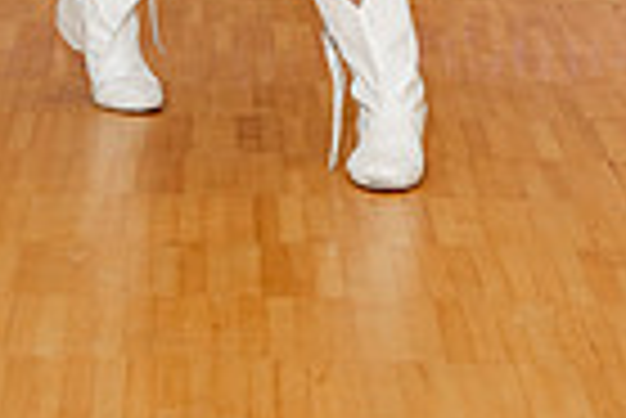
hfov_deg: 10.1
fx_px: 3551
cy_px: -566
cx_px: 203
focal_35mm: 204
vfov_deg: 6.4
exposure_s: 1/250
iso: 2000
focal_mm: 63
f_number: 5.6
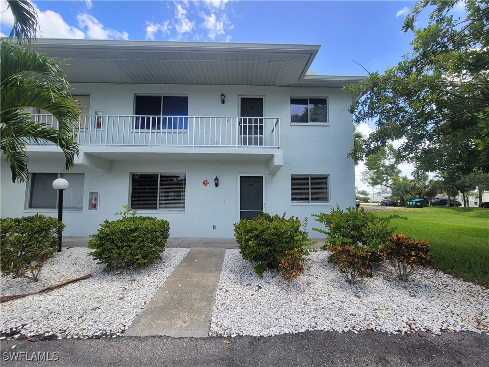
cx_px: 244
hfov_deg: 106.2
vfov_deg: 89.9
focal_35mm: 13
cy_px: 184
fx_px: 184
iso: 64
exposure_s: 1/955
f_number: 2.2
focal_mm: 2.2
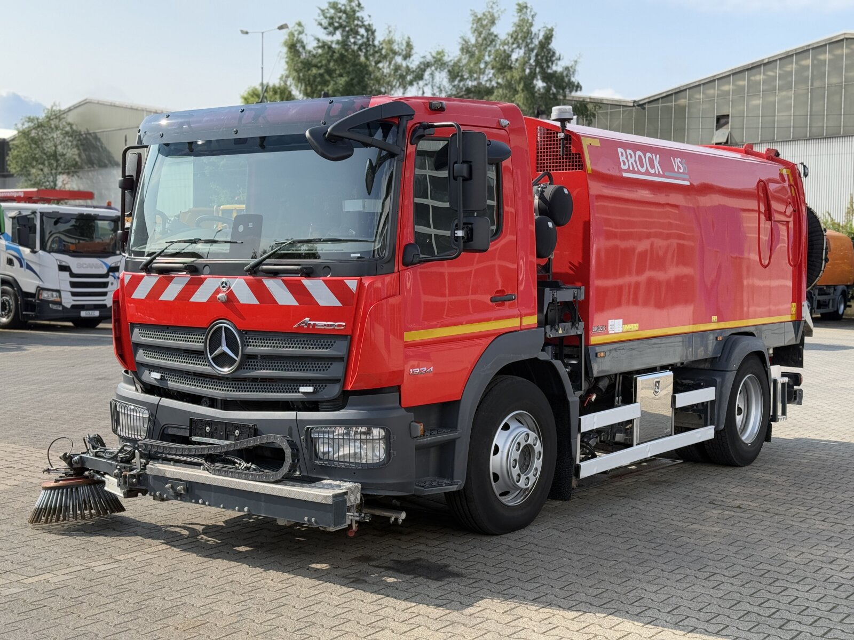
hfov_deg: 39.7
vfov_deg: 30.3
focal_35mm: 48
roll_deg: -0.9
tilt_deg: -1.5
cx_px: 427
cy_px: 320
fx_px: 1184
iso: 64
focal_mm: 6.76
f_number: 1.78
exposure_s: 1/1575
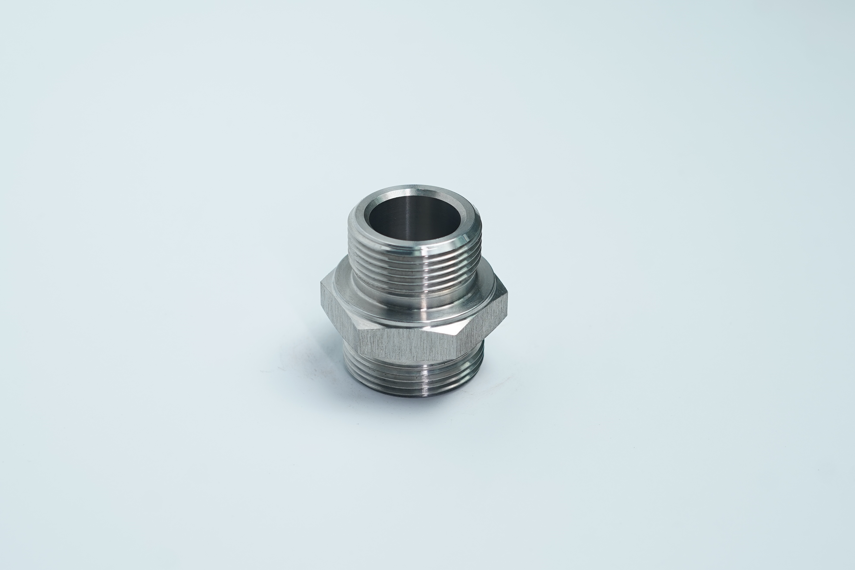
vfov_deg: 18.2
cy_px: 285
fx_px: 1781
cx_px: 428
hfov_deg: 27.0
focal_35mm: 75
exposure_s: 1/160
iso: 250
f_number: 4.5
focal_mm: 50
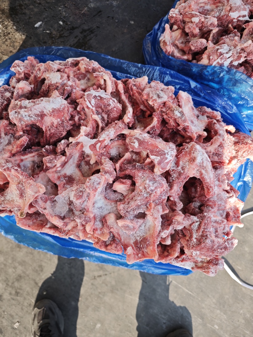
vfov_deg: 73.9
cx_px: 126
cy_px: 168
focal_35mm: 23
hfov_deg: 58.9
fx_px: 224
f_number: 1.62
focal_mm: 6.55
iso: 50
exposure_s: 1/376
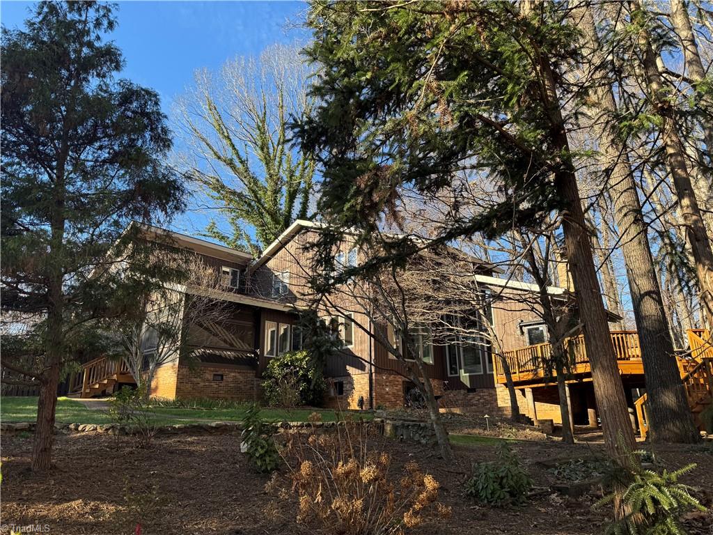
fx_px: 494
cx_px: 356
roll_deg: +1.3
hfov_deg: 71.6
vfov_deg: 56.8
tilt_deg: +17.1
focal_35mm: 24
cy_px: 268
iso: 80
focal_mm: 6.76
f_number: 1.78
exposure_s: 1/938
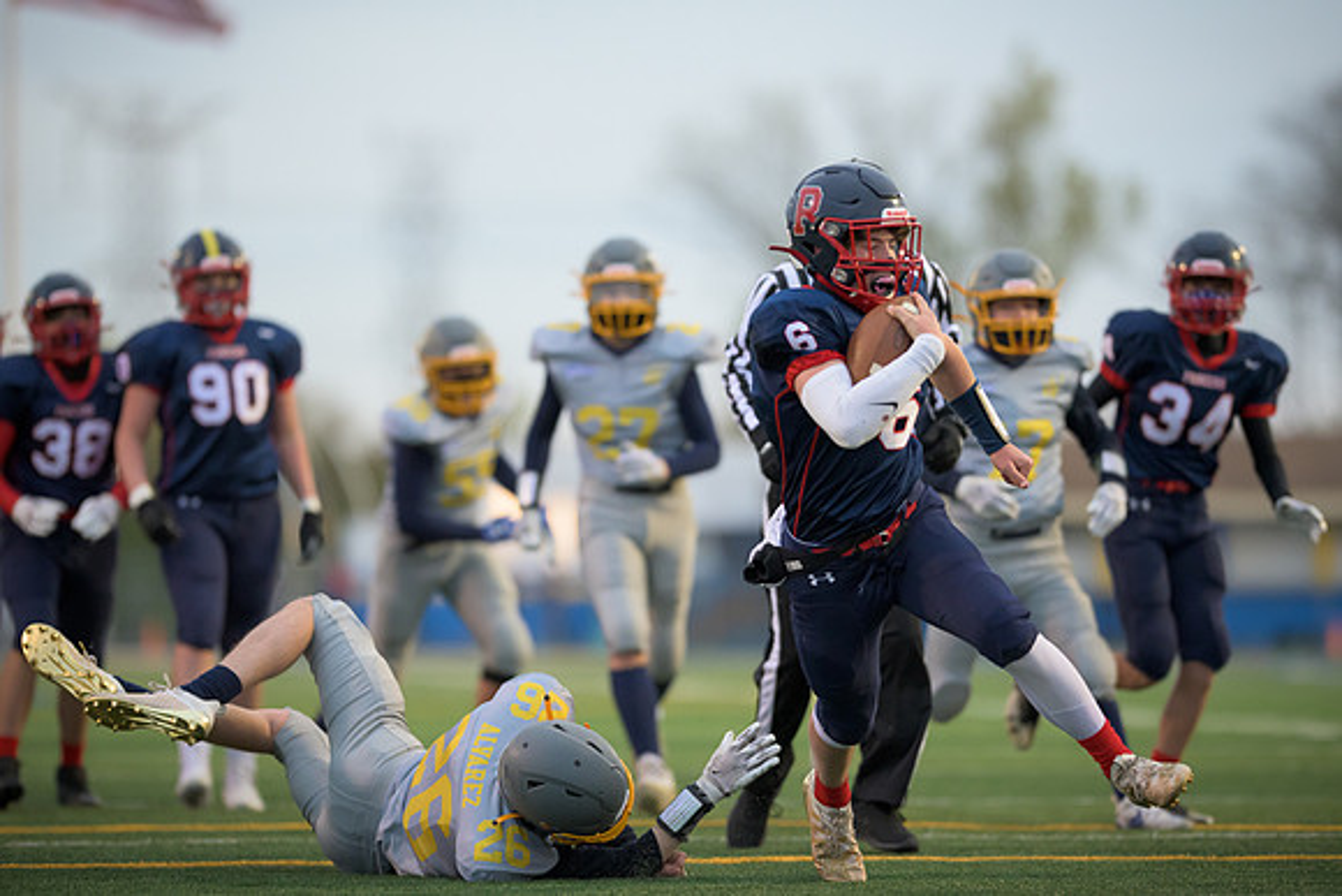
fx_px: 7991
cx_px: 706
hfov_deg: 9.6
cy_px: 437
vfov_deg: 6.4
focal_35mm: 214
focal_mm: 200
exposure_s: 1/2000
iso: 2500
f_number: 2
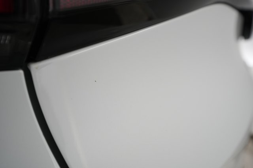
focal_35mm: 28
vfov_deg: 46.4
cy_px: 84
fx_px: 197
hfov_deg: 65.5
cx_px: 126
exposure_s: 1/100
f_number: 4.5
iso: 1000
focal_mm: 28
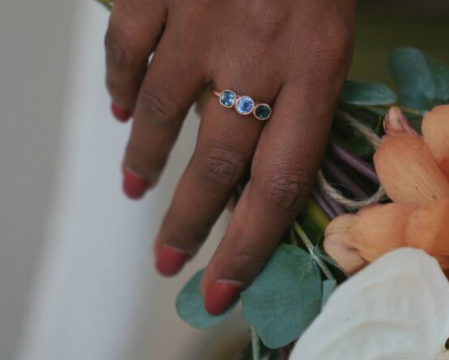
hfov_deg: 10.6
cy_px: 125
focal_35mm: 182
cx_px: 206
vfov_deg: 8.5
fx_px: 2419
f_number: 2.8
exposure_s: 1/125
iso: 100
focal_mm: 70
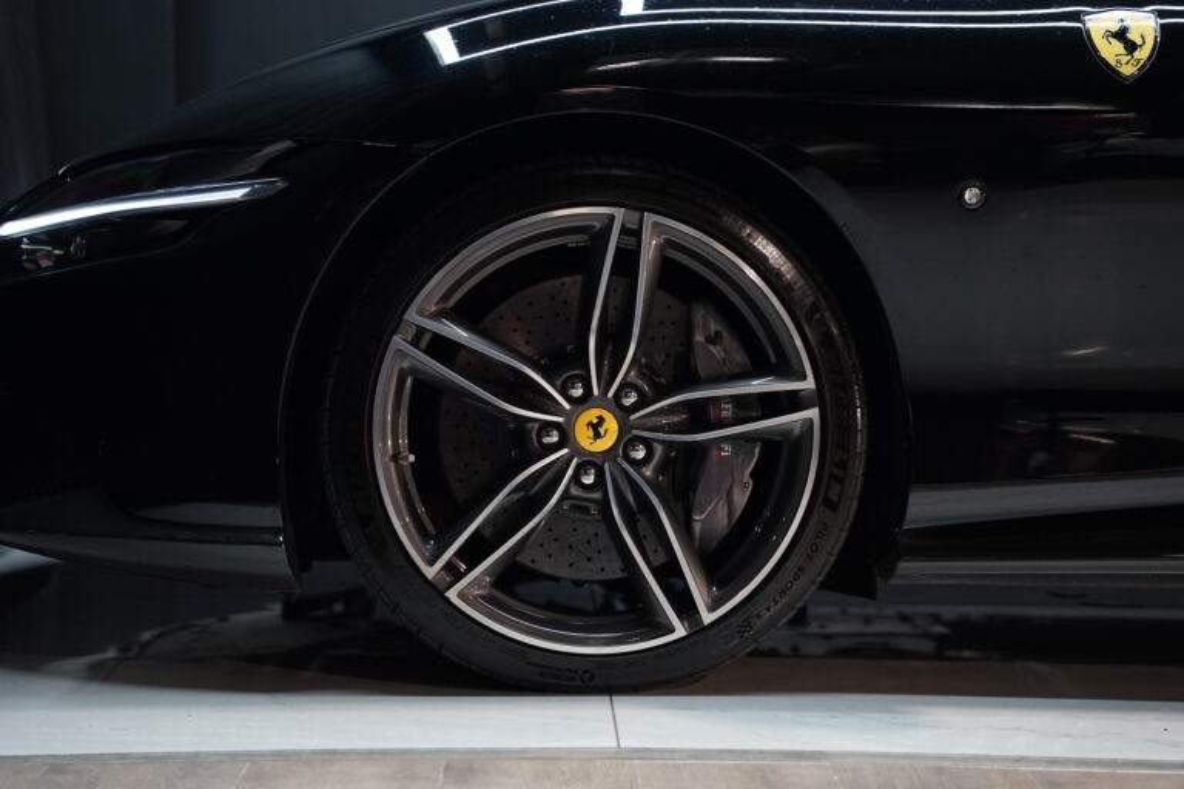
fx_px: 2302
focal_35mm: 70
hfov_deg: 28.8
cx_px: 592
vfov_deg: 19.5
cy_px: 394
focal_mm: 70
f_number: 2.8
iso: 1600
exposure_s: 1/80
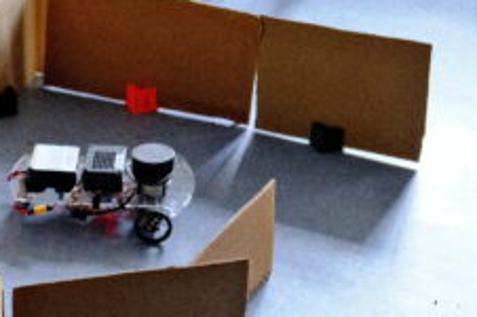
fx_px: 1495
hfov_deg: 17.7
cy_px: 162
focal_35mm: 113
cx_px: 8
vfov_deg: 12.1
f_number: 4.5
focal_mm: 34.3
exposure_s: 1/105
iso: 3200
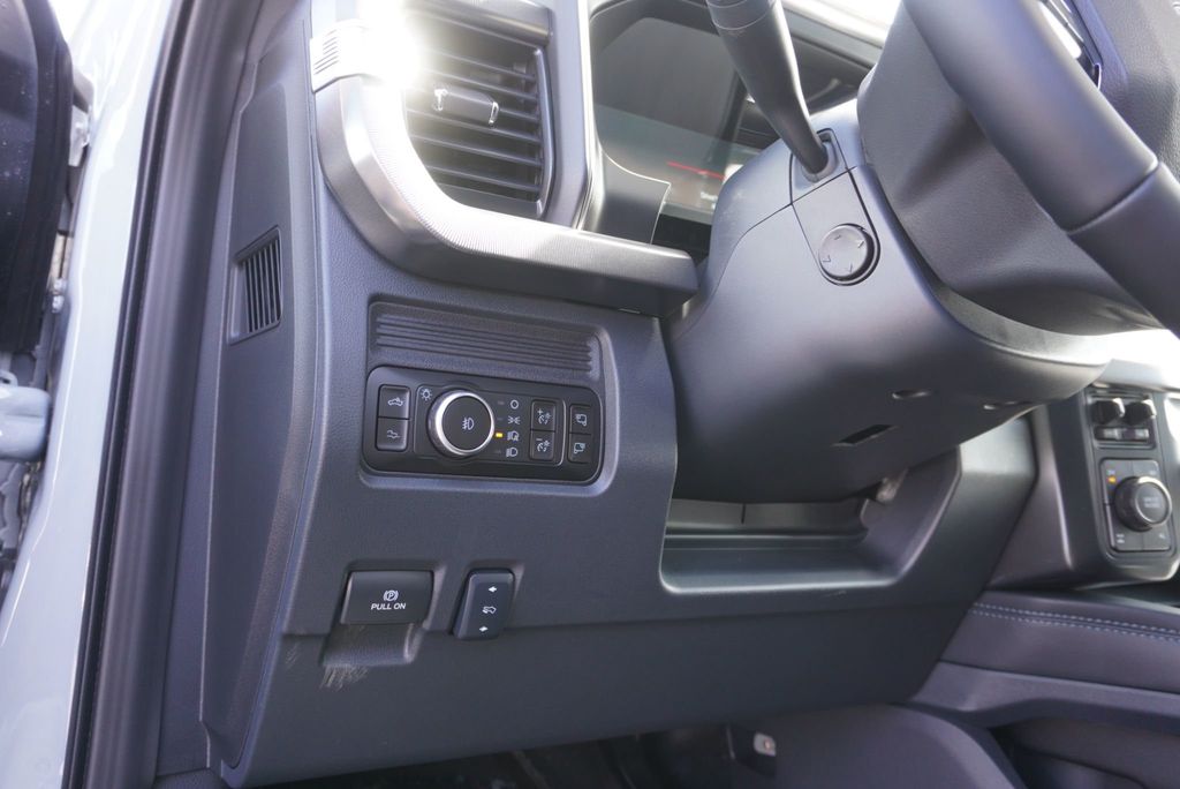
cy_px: 394
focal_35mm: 28
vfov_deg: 45.7
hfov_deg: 64.5
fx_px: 935
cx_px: 590
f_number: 4
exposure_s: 1/60
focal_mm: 19
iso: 400
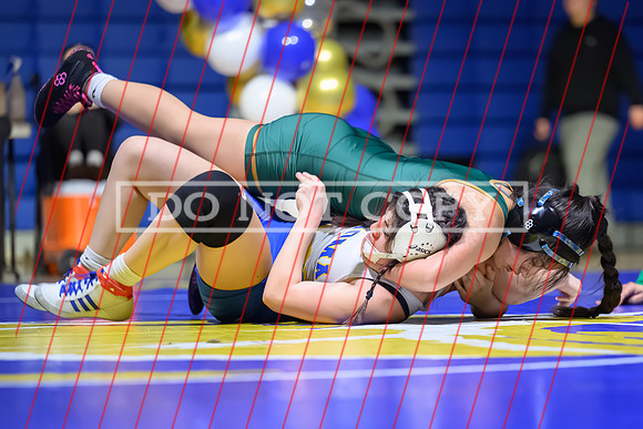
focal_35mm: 182
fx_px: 3247
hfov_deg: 11.3
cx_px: 401
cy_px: 267
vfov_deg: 7.6
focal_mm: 145
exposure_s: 1/640
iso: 8000
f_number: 2.8
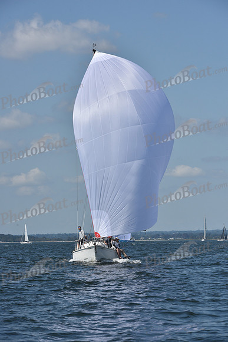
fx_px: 1424
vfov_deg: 13.7
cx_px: 114
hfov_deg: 9.2
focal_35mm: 150
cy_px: 171
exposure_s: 1/1250
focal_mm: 150
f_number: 11
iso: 320
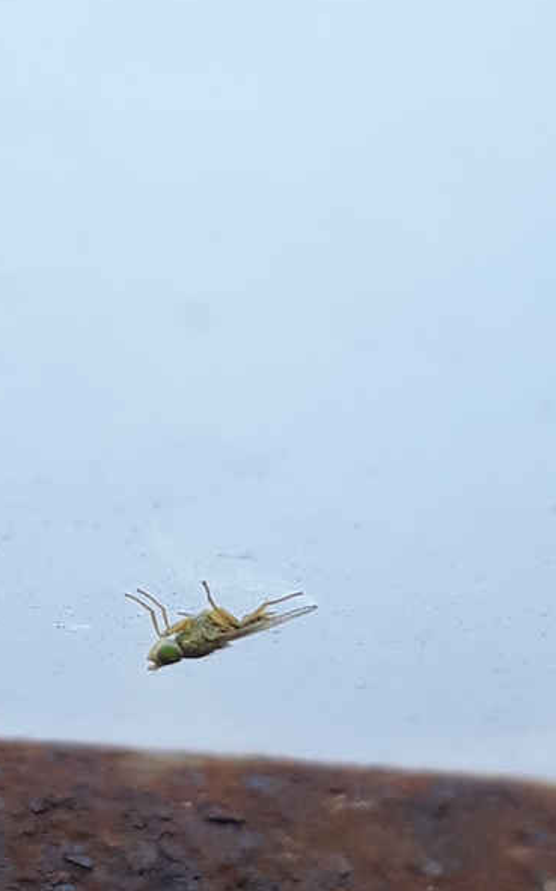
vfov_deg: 61.2
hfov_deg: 40.2
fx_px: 752
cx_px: 197
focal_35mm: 31
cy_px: 460
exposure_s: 1/186
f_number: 1.7
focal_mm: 3.71
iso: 40
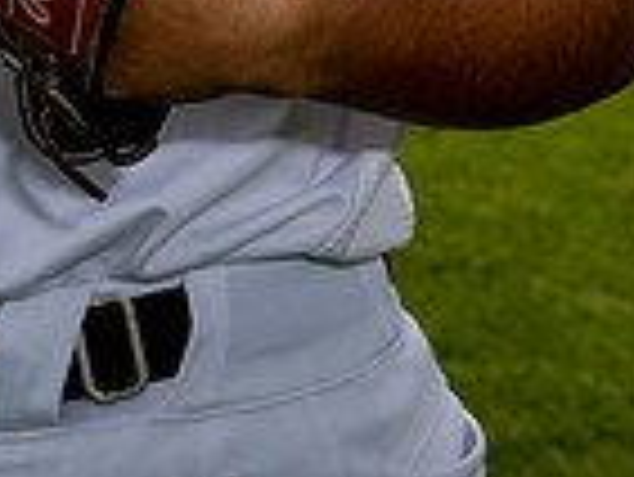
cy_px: -490
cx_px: 112
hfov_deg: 9.6
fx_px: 3776
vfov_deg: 7.0
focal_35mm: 206
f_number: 8
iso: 100
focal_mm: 67
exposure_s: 1/250
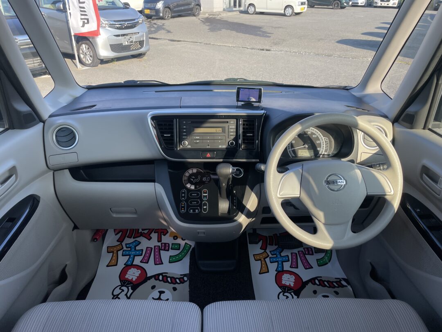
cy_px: 166
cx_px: 221
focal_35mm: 26
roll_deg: +1.0
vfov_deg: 53.1
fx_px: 332
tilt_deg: -25.8
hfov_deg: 67.3
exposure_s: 1/413
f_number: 1.6
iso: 32
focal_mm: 4.2
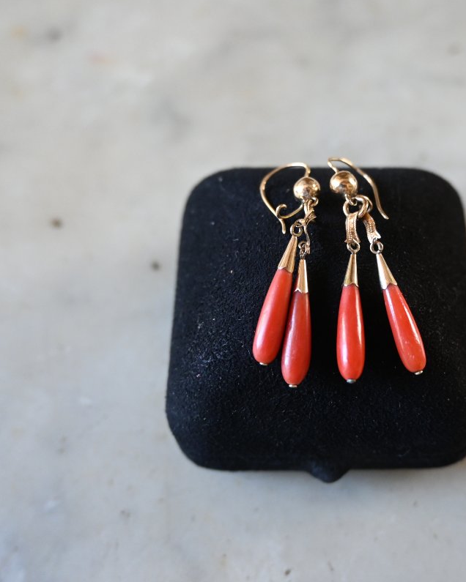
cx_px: 322
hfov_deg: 29.4
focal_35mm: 51
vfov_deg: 36.7
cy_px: 290
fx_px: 879
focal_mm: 24
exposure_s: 1/125
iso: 1600
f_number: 3.8
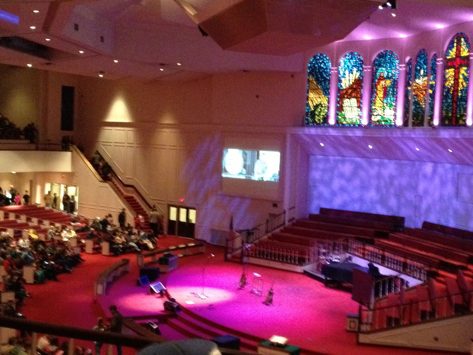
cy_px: 170
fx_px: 765
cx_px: 296
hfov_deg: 34.2
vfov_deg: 26.1
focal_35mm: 56
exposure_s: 1/15
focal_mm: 4.28
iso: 640
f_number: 2.4
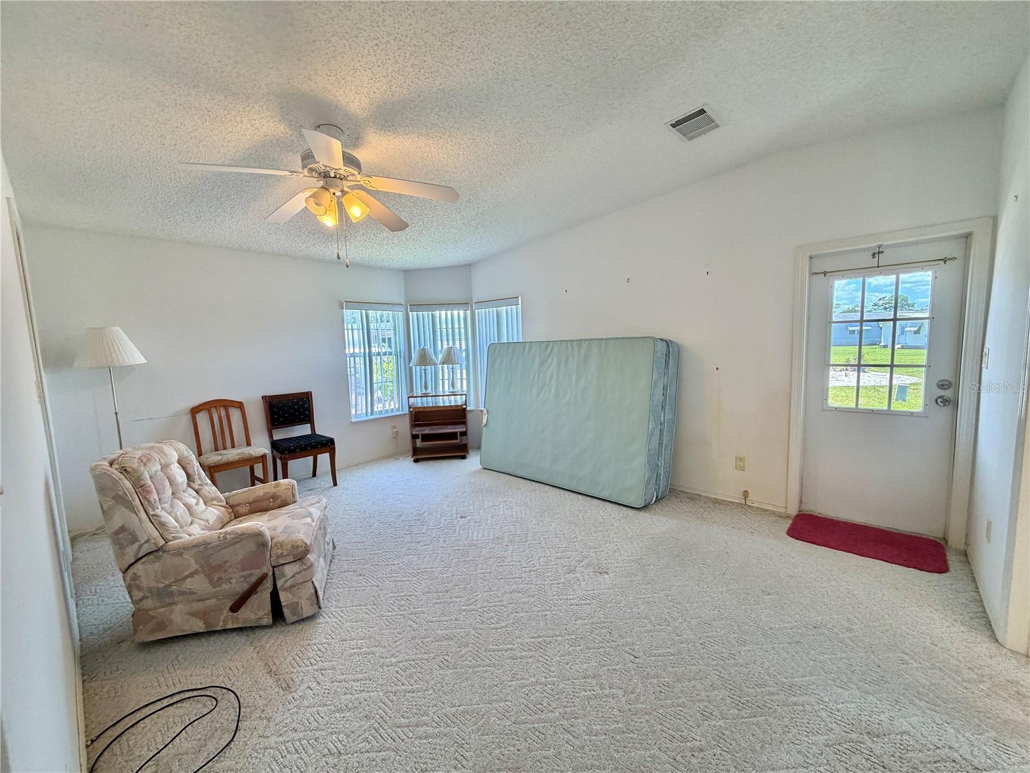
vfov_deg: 85.7
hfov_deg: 102.1
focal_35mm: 14
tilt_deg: -5.8
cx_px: 515
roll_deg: +1.1
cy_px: 386
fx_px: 417
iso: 160
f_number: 2.2
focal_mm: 2.22
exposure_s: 1/120
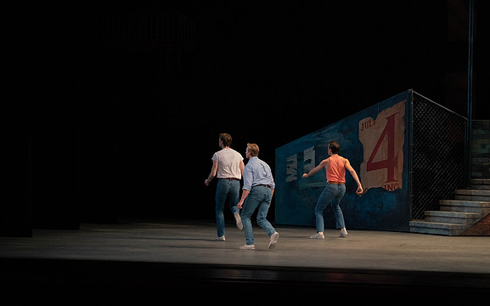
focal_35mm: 122
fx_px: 1628
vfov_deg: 10.7
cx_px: 245
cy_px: 152
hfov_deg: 17.1
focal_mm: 119
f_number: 4.5
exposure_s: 1/400
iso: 3200
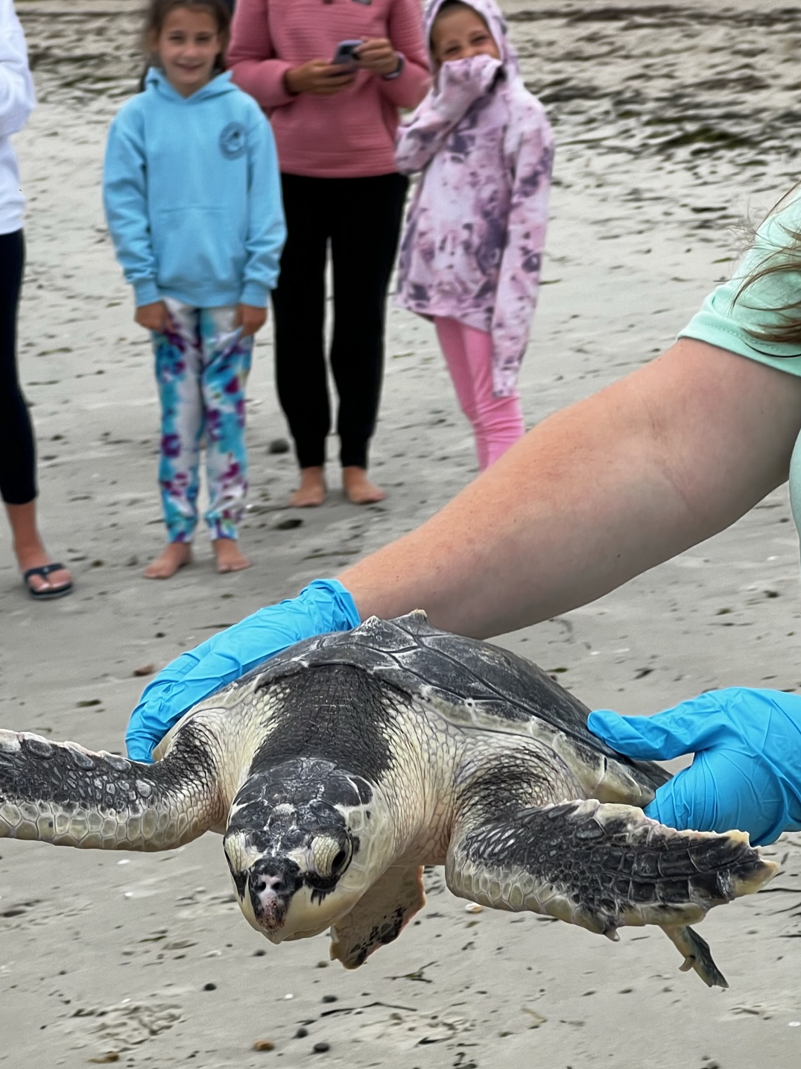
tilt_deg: -9.1
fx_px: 3395
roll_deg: +2.0
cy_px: 540
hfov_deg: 13.5
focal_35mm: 110
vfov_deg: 17.9
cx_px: 404
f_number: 2.8
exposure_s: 1/128
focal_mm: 9
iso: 32
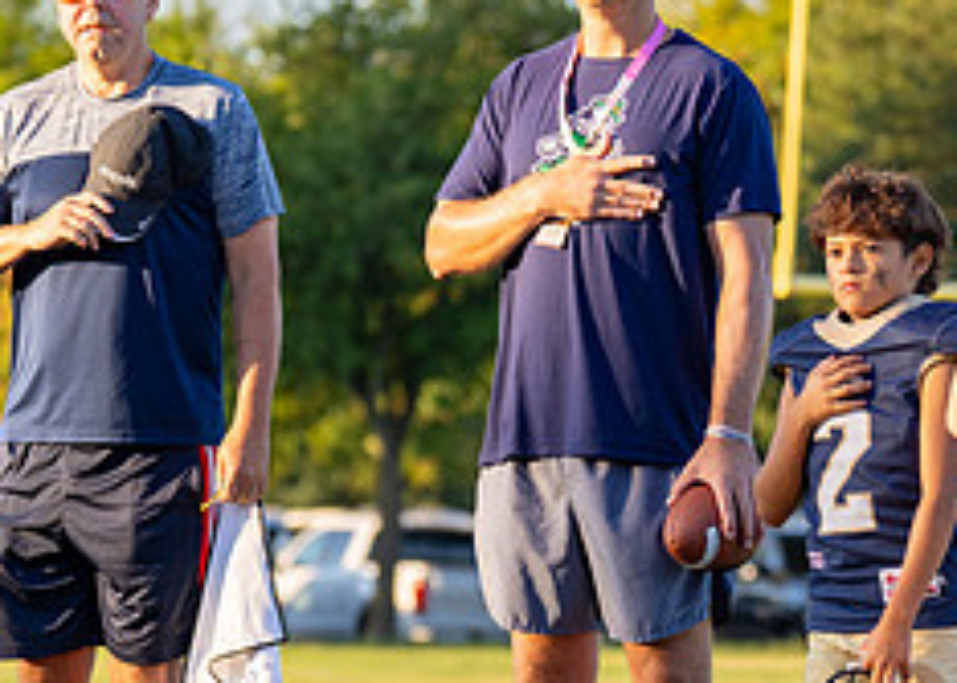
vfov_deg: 5.2
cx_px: 551
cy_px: 404
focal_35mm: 275
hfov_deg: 7.3
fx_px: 7472
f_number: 2.8
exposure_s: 1/1250
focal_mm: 96
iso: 250
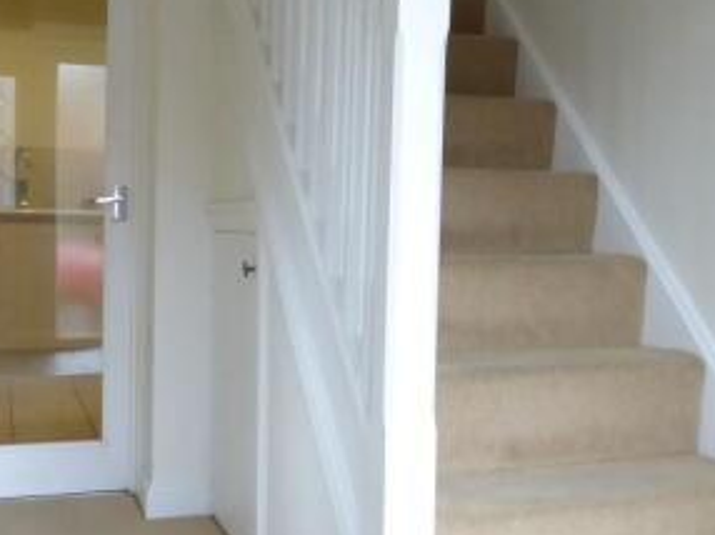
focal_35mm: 49
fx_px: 1011
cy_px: 251
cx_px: 464
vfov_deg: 29.6
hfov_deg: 38.6
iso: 400
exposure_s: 1/50
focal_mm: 4.3
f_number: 3.3
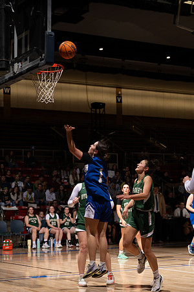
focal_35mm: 75
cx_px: 110
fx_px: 606
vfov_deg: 27.0
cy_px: 146
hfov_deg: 18.2
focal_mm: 50
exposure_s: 1/125
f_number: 5
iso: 100
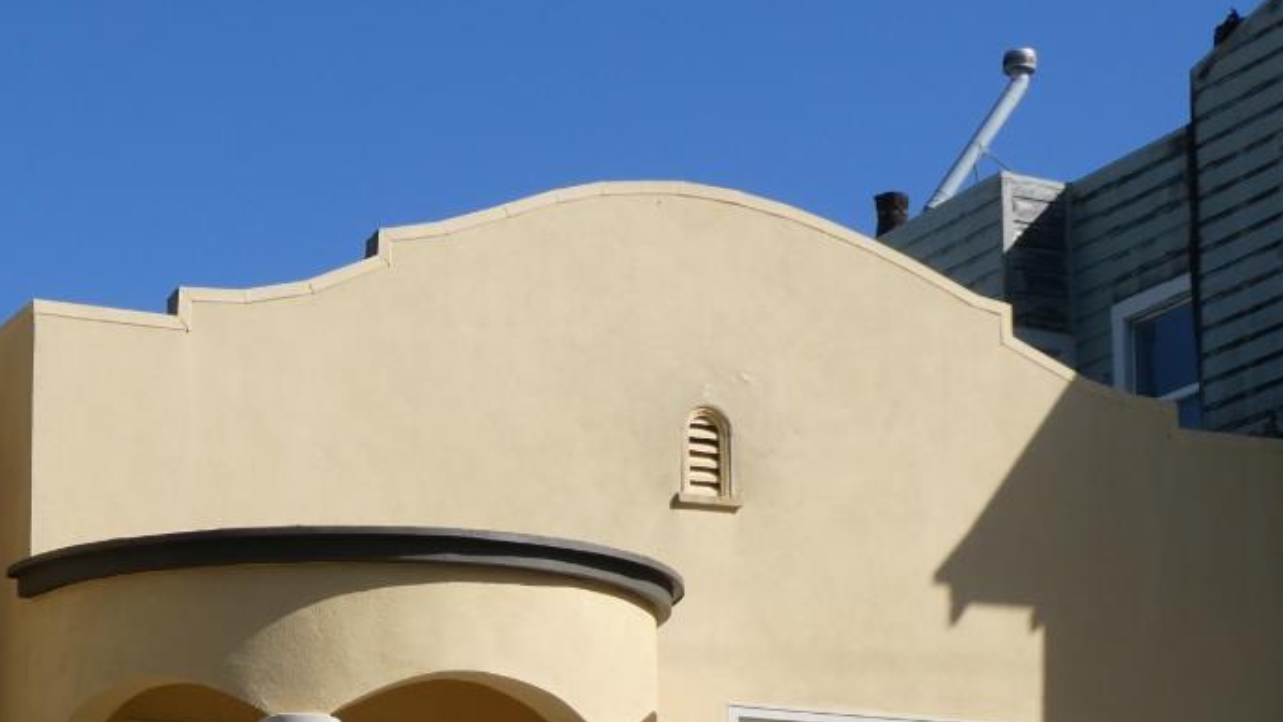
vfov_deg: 12.4
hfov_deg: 21.9
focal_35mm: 95
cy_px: 909
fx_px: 3232
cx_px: 129
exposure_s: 1/800
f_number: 4.5
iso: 80
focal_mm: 7.2
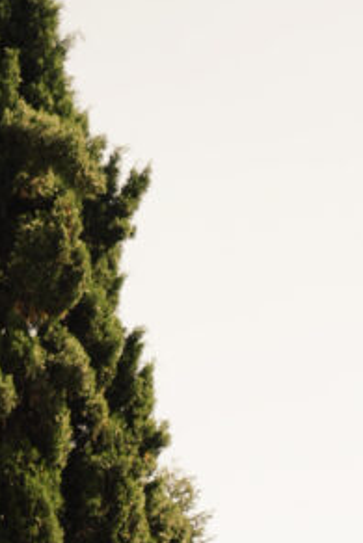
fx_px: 2387
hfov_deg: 8.6
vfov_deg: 11.6
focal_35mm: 158
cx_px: 433
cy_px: 1103
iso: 100
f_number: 4
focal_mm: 33
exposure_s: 1/200
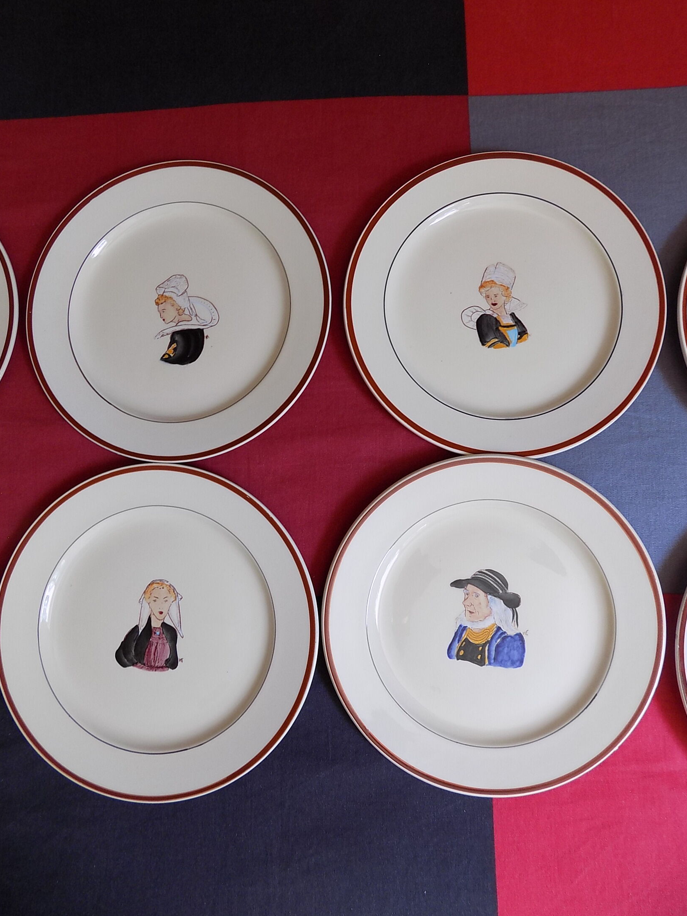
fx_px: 635
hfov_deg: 56.8
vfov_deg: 71.6
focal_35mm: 24
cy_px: 451
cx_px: 334
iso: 100
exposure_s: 1/30
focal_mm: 4
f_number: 3.1
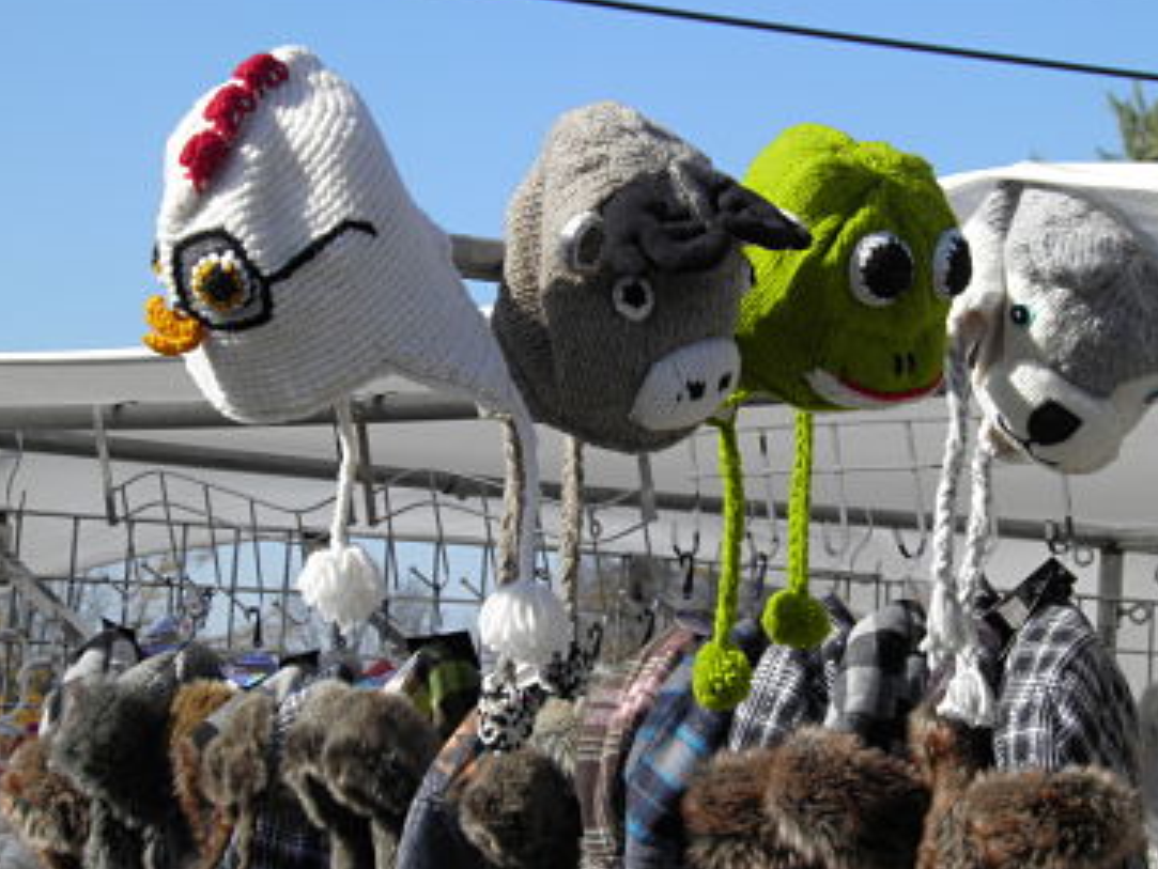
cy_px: 407
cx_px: 629
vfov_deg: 12.0
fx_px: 4150
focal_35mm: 124
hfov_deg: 15.9
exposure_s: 1/250
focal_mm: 20.2
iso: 50
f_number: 5.6
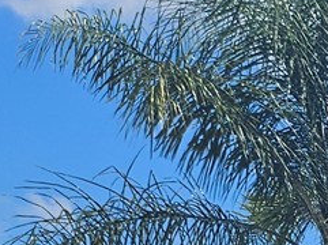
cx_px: 995
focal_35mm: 153
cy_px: 720
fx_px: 1448
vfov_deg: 8.3
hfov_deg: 9.8
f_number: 1.8
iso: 25
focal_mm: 5.4
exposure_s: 1/3282
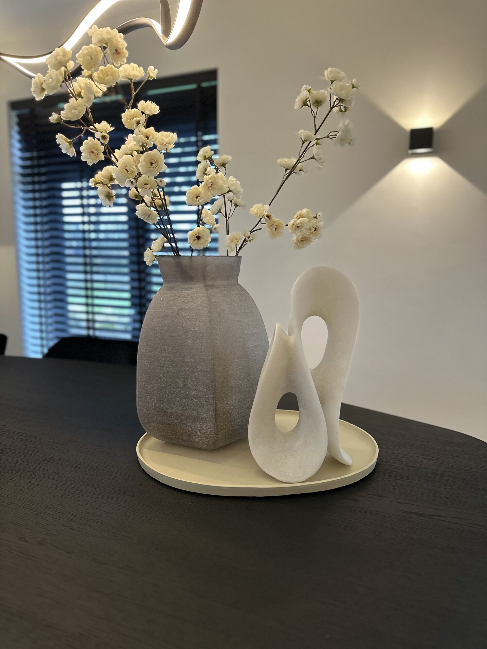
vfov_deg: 71.6
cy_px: 324
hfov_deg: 56.8
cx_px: 244
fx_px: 450
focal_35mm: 24
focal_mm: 6.86
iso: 500
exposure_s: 1/51
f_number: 1.78
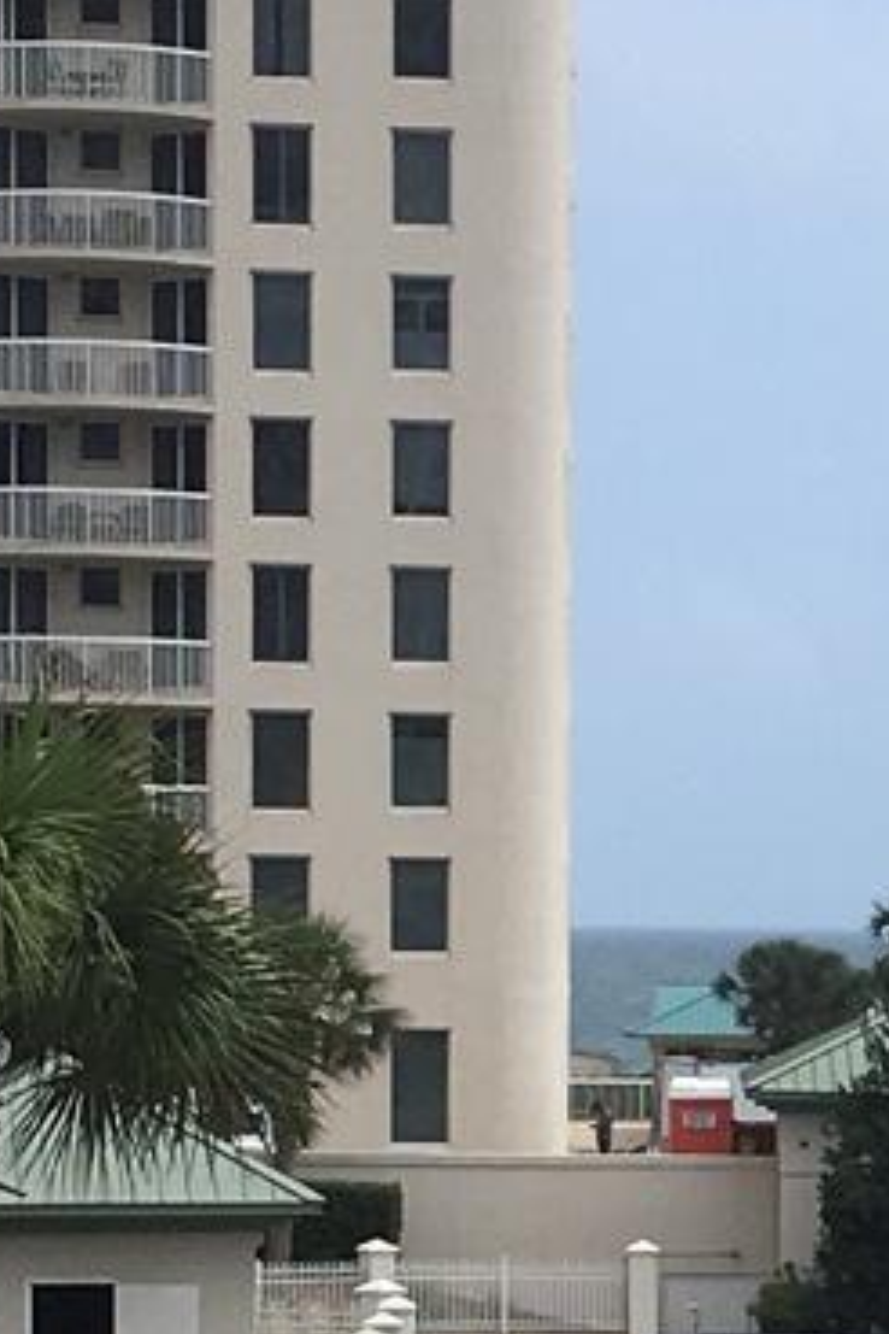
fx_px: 6111
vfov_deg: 12.4
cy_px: 1215
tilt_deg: -1.3
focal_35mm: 165
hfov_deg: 8.1
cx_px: 1507
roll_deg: +0.7
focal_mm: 4.15
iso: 25
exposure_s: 1/1972
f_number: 2.2
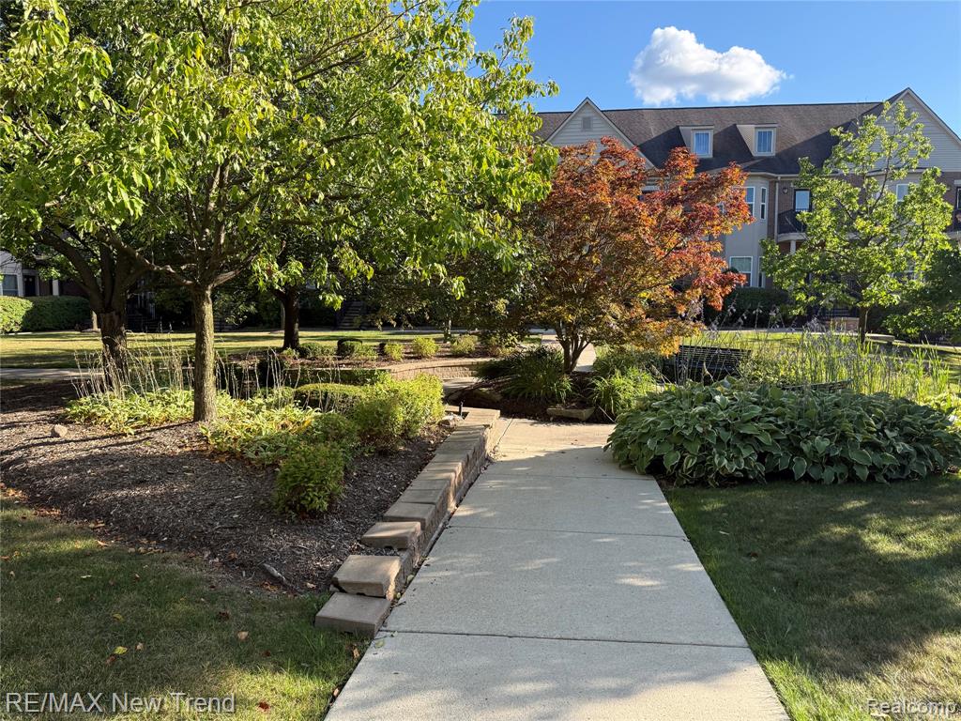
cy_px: 360
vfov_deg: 56.8
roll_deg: +0.0
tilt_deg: -3.9
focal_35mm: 24
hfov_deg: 71.6
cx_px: 480
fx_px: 666
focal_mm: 6.76
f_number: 1.78
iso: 100
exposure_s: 1/1553
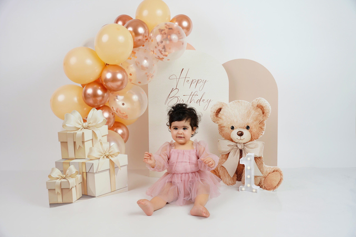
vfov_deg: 34.8
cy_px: 118
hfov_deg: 50.3
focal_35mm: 38
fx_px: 379
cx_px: 178
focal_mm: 38.3
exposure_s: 1/160
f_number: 5.6
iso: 320
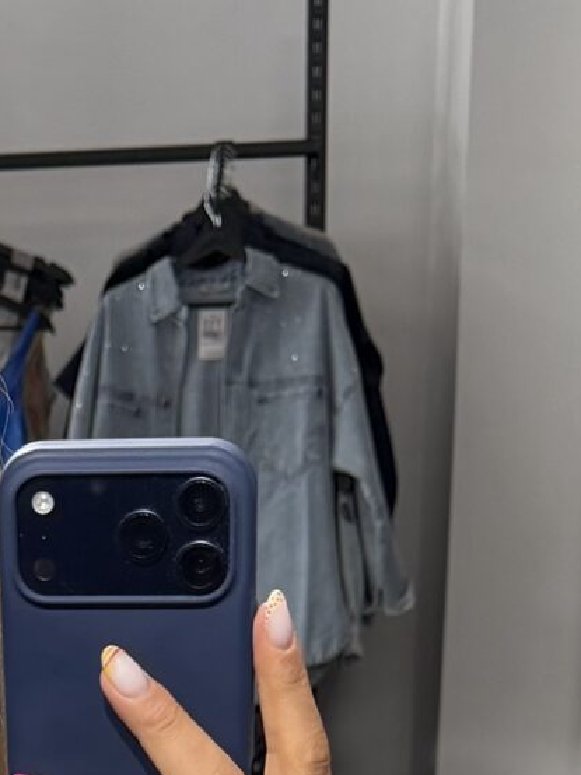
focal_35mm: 111
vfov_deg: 15.3
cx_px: -137
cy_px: 1388
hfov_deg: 13.0
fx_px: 2486
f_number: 1.78
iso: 125
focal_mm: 6.76
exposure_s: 1/121
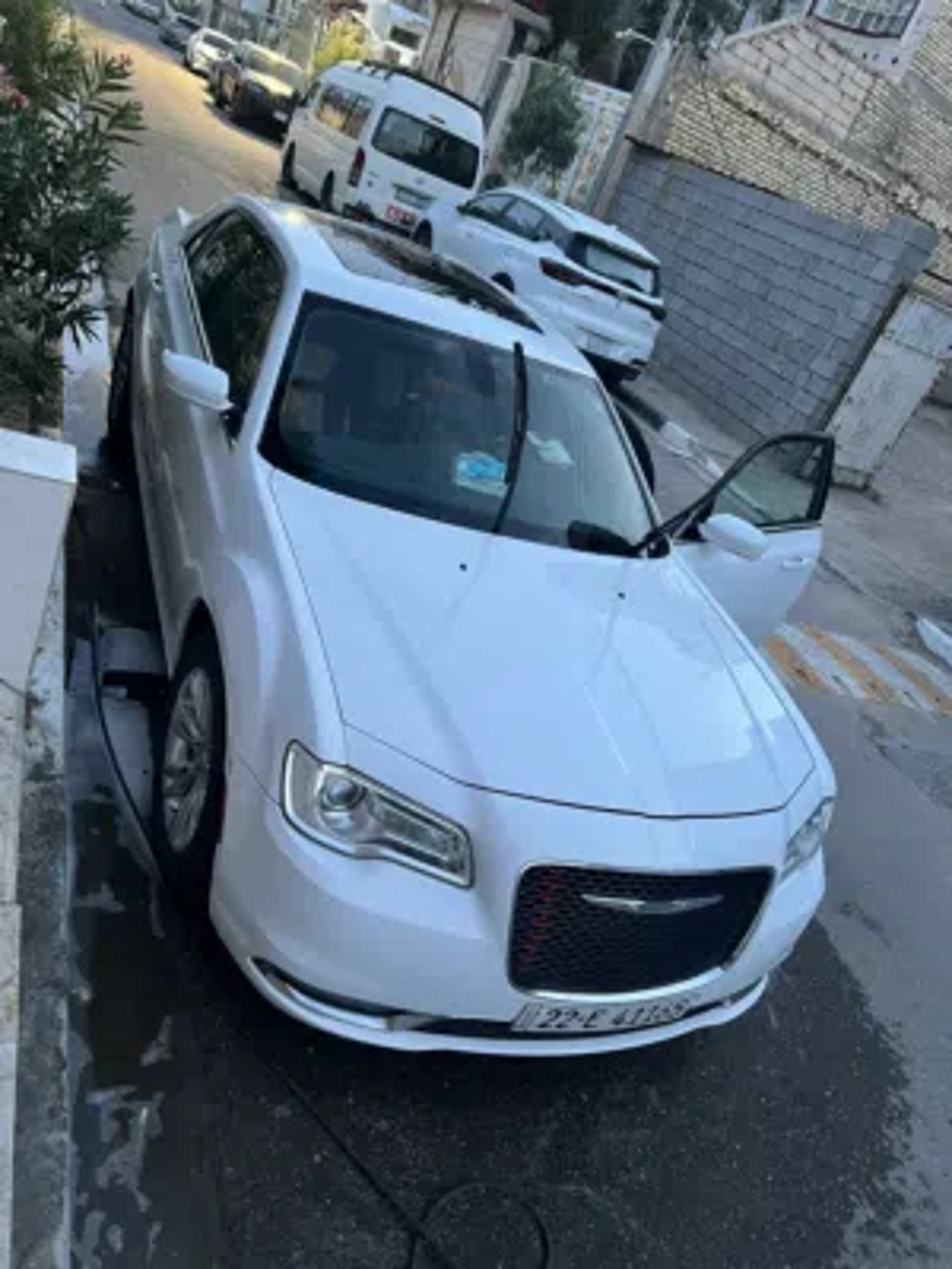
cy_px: 634
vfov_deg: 67.3
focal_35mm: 26
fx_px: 953
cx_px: 476
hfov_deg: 53.1
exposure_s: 1/60
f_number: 1.5
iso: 320
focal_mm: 5.7
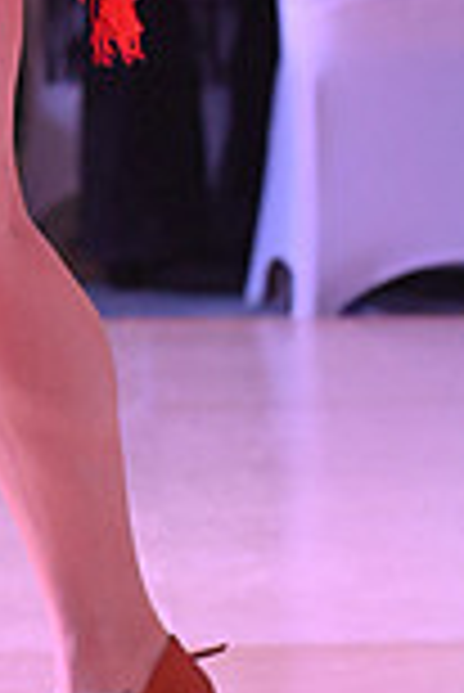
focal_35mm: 489
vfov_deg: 4.2
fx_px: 9432
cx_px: -291
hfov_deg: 2.8
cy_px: -256
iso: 5000
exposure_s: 1/400
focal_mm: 130
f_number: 5.6
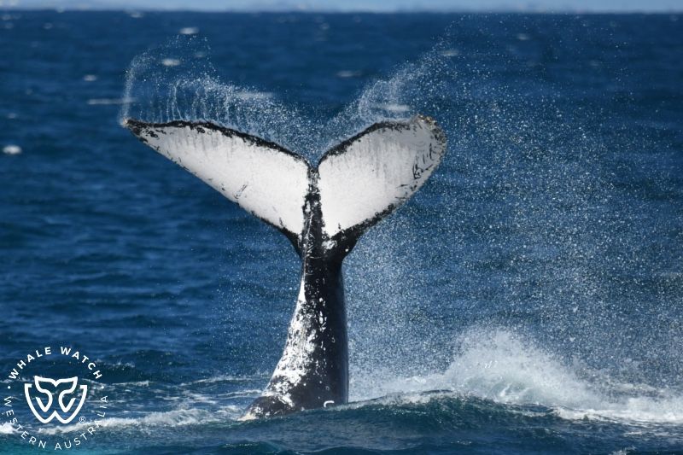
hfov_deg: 3.4
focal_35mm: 600
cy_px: 228
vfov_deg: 2.3
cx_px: 342
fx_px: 11380
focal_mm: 600
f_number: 6.3
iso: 900
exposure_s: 1/8000
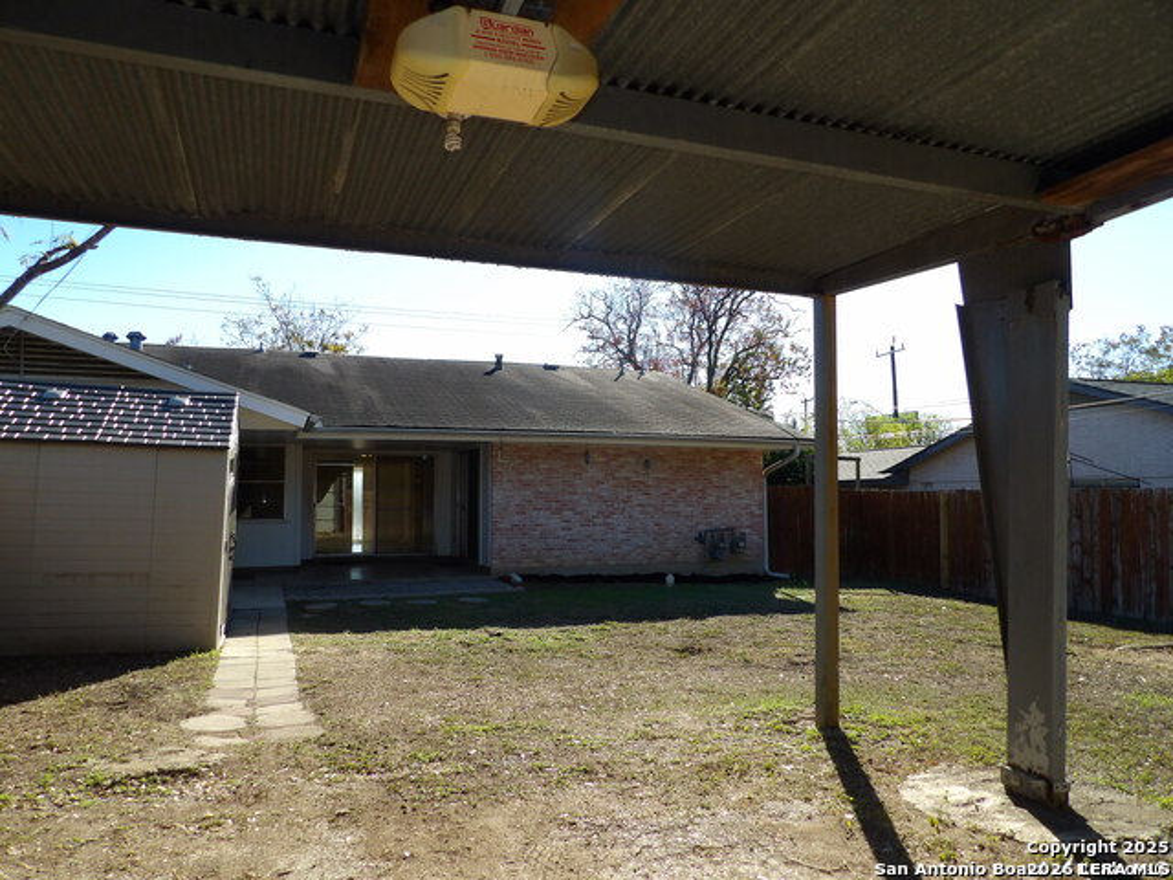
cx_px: 586
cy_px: 440
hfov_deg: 71.6
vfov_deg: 56.8
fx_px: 813
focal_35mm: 24
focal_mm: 4.3
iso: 100
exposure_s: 1/631
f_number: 3.2
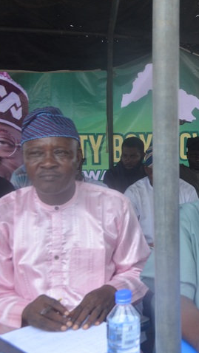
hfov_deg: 16.7
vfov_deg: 31.0
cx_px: 263
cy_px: 177
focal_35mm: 68
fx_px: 638
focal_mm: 28
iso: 200
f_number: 7.1
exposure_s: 1/200
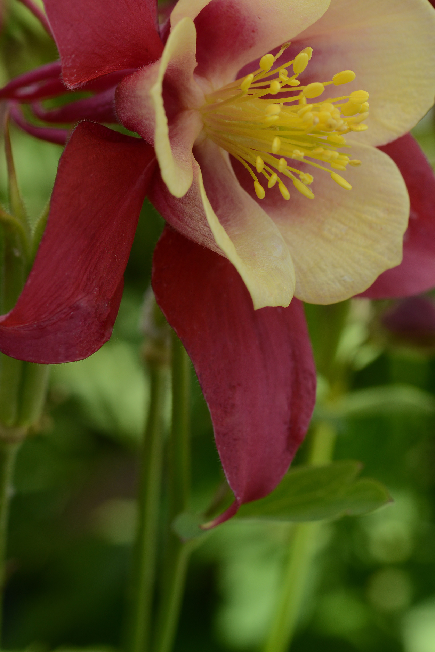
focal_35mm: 168
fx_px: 3043
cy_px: 168
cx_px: 226
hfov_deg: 8.2
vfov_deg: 12.2
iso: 200
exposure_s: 1/100
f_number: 16
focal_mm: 105
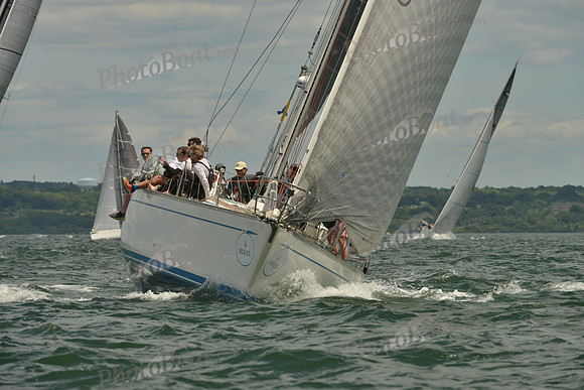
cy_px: 195
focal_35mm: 310
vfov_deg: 4.4
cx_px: 292
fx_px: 5030
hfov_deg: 6.6
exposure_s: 1/800
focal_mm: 310
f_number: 9
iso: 200
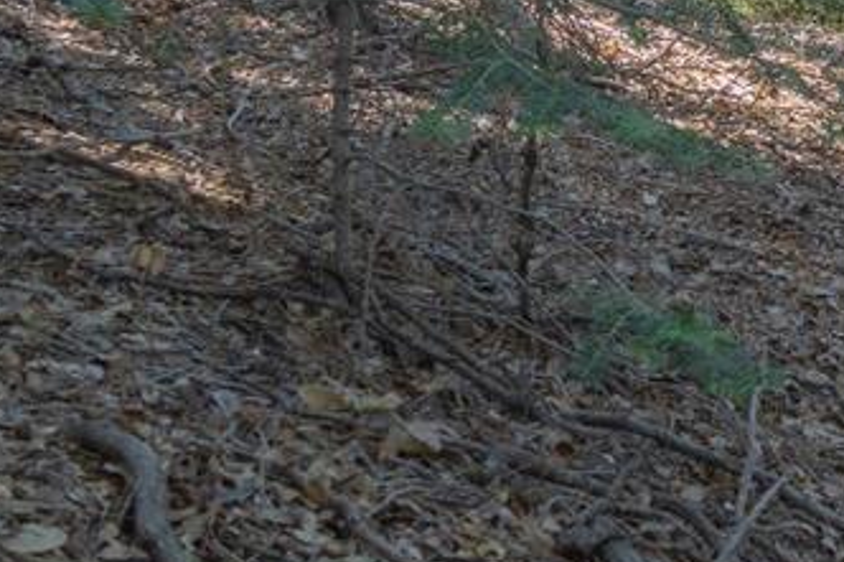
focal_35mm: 122
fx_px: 2859
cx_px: 1482
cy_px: 364
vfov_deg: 11.2
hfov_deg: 14.8
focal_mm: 18
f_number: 4.5
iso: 500
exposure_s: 1/160
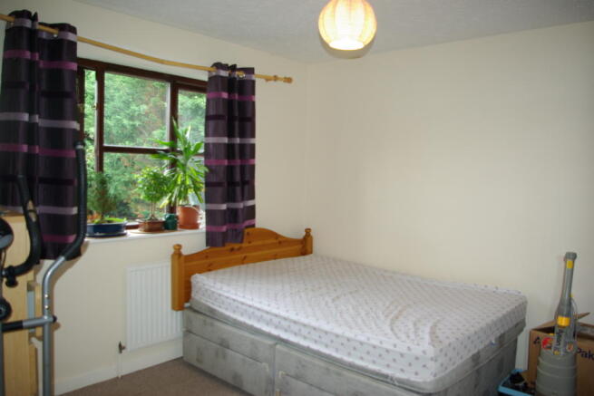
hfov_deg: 67.4
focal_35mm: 27
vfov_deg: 48.0
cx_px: 297
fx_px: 446
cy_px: 198
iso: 200
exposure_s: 1/30
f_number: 4
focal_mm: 18
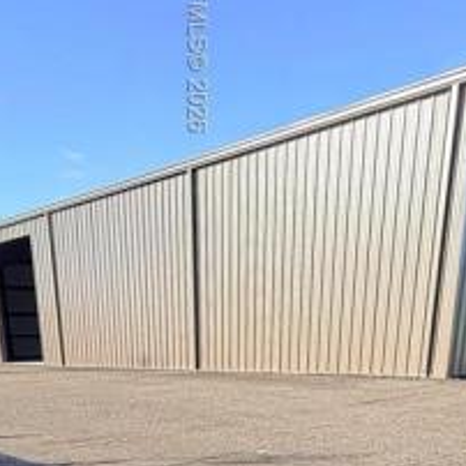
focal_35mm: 44
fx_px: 670
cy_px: 639
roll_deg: +1.1
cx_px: 196
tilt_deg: -24.0
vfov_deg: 29.2
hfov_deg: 38.2
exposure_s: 1/502
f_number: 2.2
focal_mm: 2.22
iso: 50
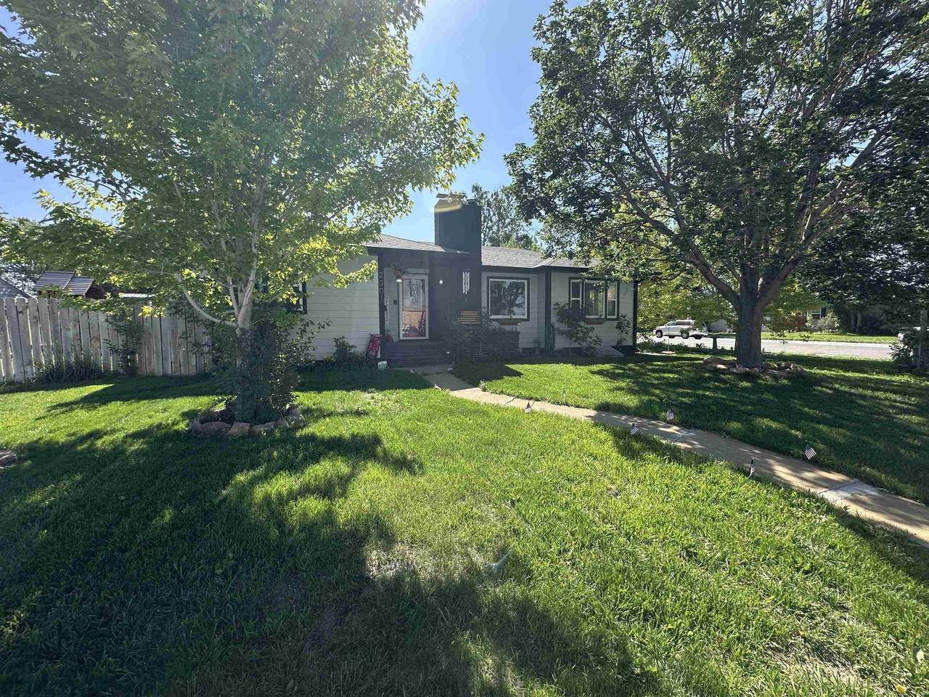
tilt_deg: -2.5
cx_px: 464
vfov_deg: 85.7
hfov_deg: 102.1
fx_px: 376
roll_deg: -0.4
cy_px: 348
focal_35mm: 14
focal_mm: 2.22
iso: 40
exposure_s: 1/779
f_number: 2.2
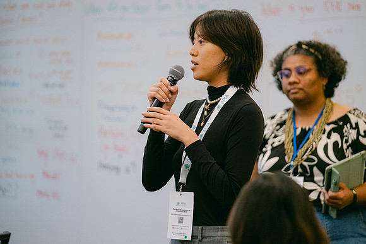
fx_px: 1047
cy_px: 122
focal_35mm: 103
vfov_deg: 13.3
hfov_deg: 19.8
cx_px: 183
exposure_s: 1/125
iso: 2500
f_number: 2.8
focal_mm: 68.7
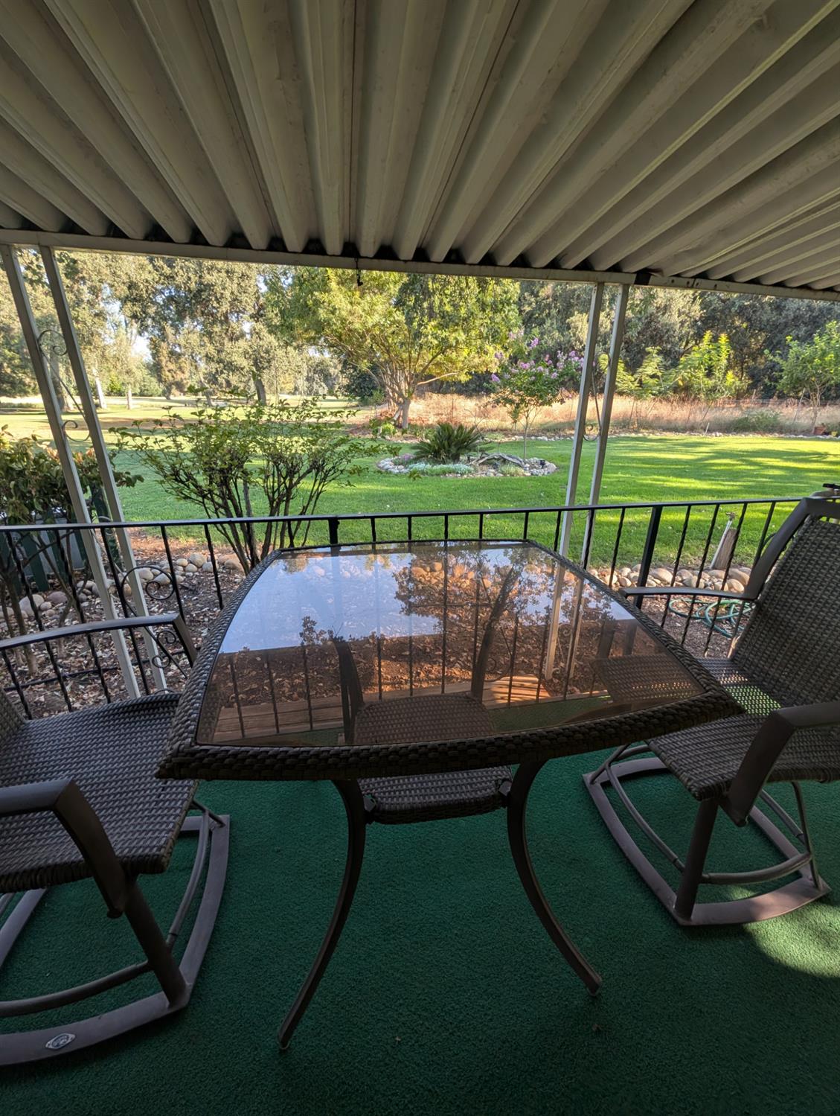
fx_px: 387
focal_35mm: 12
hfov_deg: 94.7
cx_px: 420
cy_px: 558
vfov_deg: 110.4
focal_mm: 2.02
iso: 53
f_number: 1.7
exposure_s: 1/305
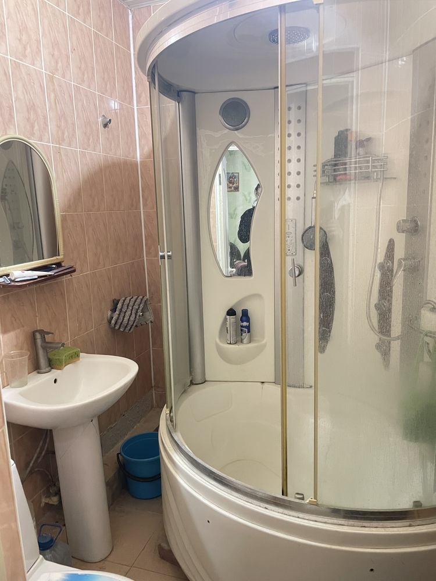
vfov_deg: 67.3
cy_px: 290
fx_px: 437
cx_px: 218
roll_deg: +2.1
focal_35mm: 26
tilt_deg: -9.9
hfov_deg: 53.1
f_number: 1.6
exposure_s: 1/25
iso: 640
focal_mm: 4.2
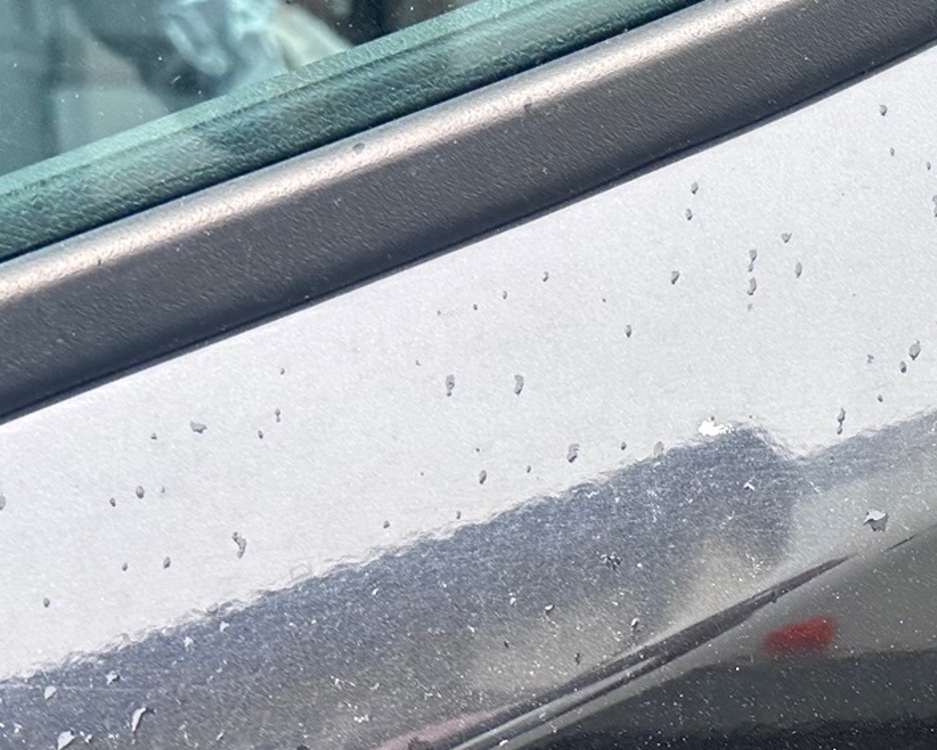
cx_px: 808
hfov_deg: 27.5
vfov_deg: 22.8
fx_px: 1858
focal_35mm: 67
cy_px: 382
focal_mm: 6.86
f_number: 1.78
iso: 80
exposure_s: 1/271
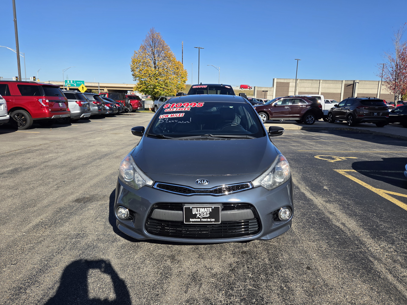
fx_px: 282
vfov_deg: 56.8
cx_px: 198
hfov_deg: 71.6
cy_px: 147
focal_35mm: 24
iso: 80
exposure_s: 1/4364
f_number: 1.8
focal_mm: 5.4
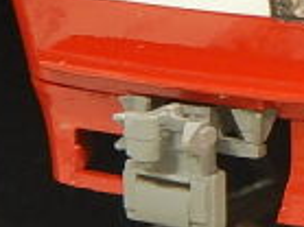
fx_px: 2264
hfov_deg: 7.4
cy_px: -105
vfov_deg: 5.7
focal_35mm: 258
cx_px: 634
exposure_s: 1/20
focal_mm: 10.1
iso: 400
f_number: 4.4
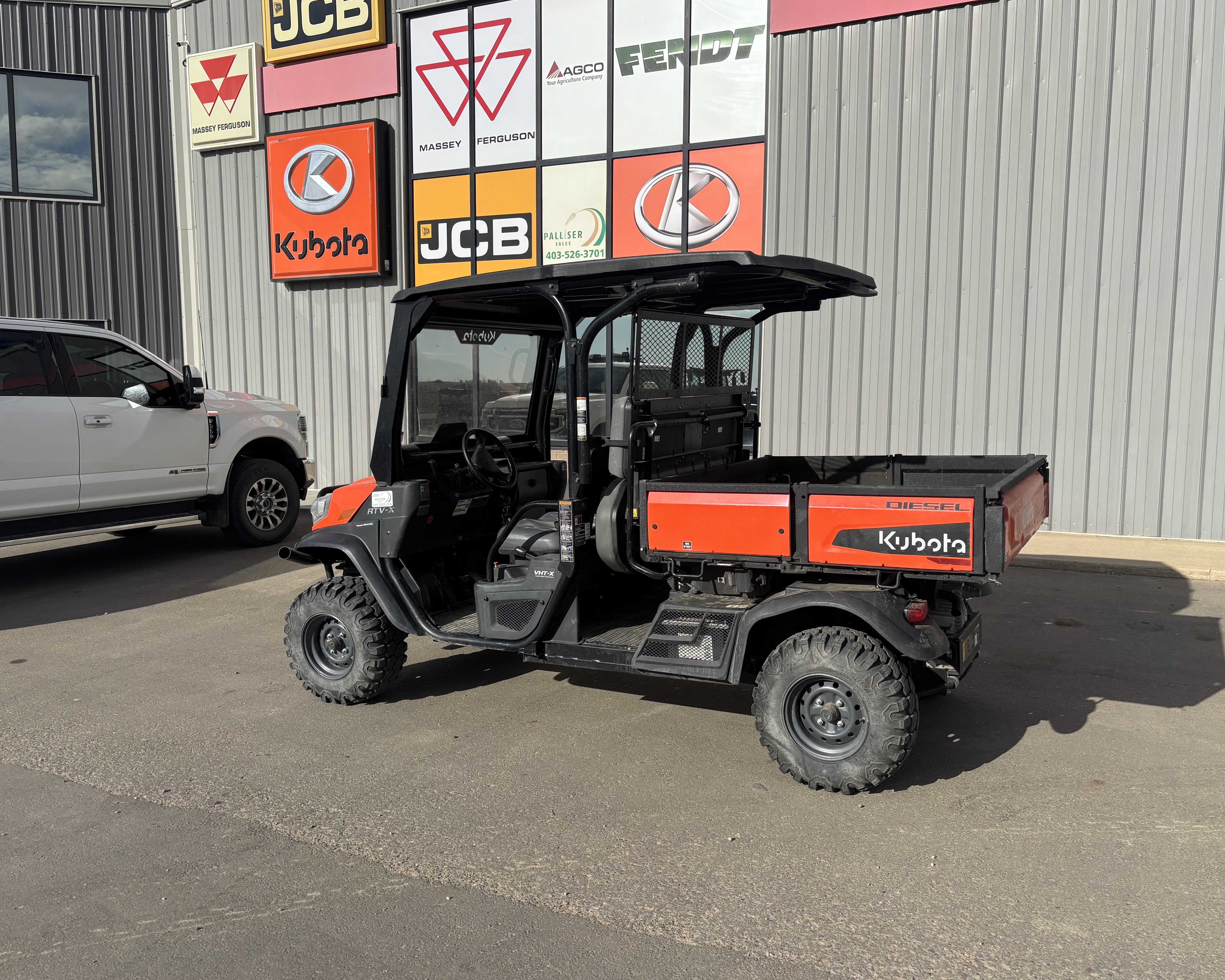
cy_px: 491
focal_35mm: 28
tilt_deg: -6.7
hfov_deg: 62.1
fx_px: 1015
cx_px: 658
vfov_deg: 51.5
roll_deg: +2.0
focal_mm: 5.96
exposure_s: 1/4854
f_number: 1.6
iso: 50
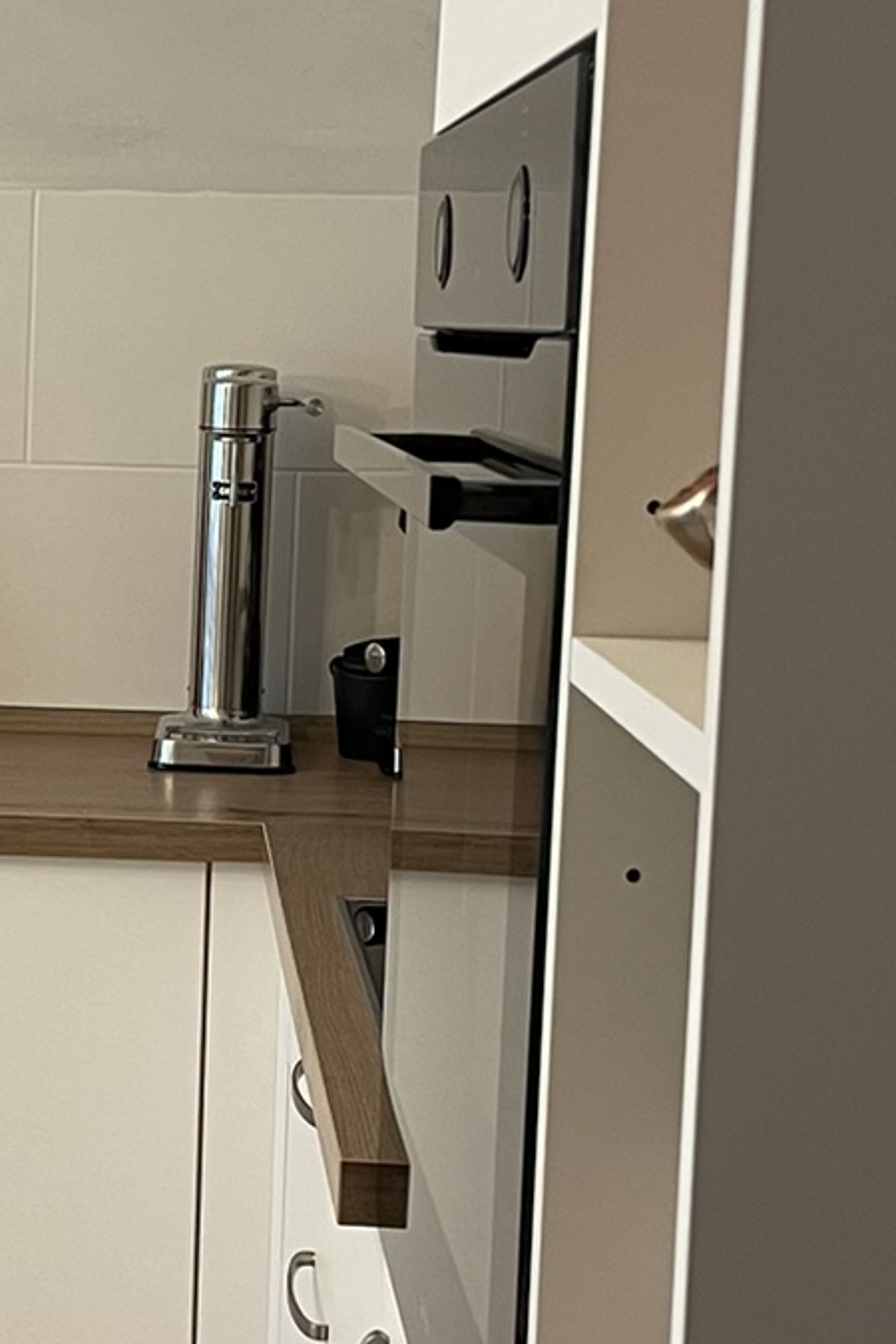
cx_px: -203
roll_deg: -0.6
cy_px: 695
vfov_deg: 24.8
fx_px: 3061
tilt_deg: -6.8
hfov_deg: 16.0
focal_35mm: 82
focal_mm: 4.2
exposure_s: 1/50
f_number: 1.6
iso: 64
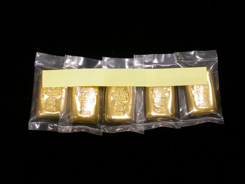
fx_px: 616
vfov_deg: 17.0
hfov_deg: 22.5
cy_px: 92
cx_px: 122
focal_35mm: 87
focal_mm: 18
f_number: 3.7
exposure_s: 1/33.4
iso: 100
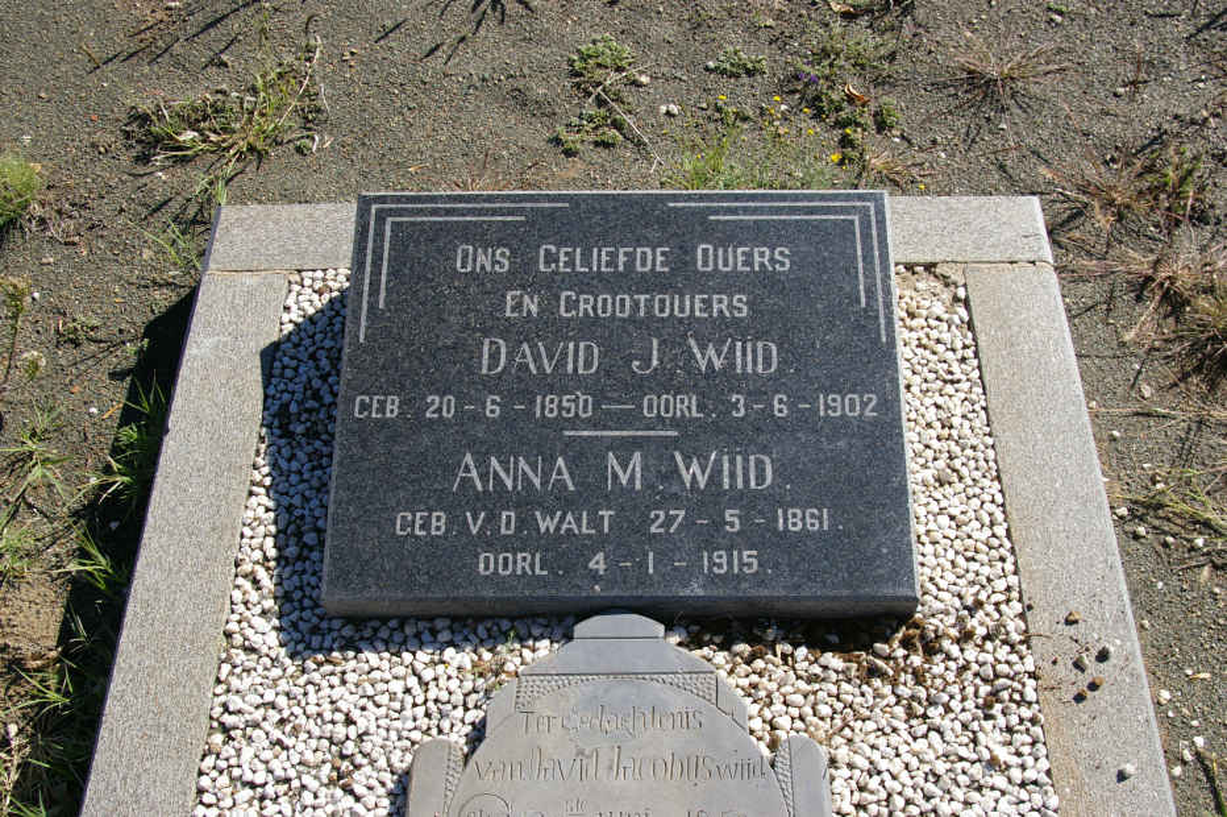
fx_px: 1328
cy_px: 408
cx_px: 614
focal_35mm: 39
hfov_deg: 49.6
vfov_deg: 34.2
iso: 200
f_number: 8
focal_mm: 26
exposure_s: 1/350
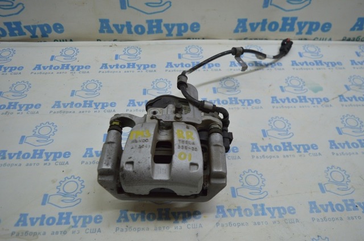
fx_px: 333
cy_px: 120
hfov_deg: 57.3
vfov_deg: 39.9
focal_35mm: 33
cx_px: 182
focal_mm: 22
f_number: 3.8
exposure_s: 1/125
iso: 400
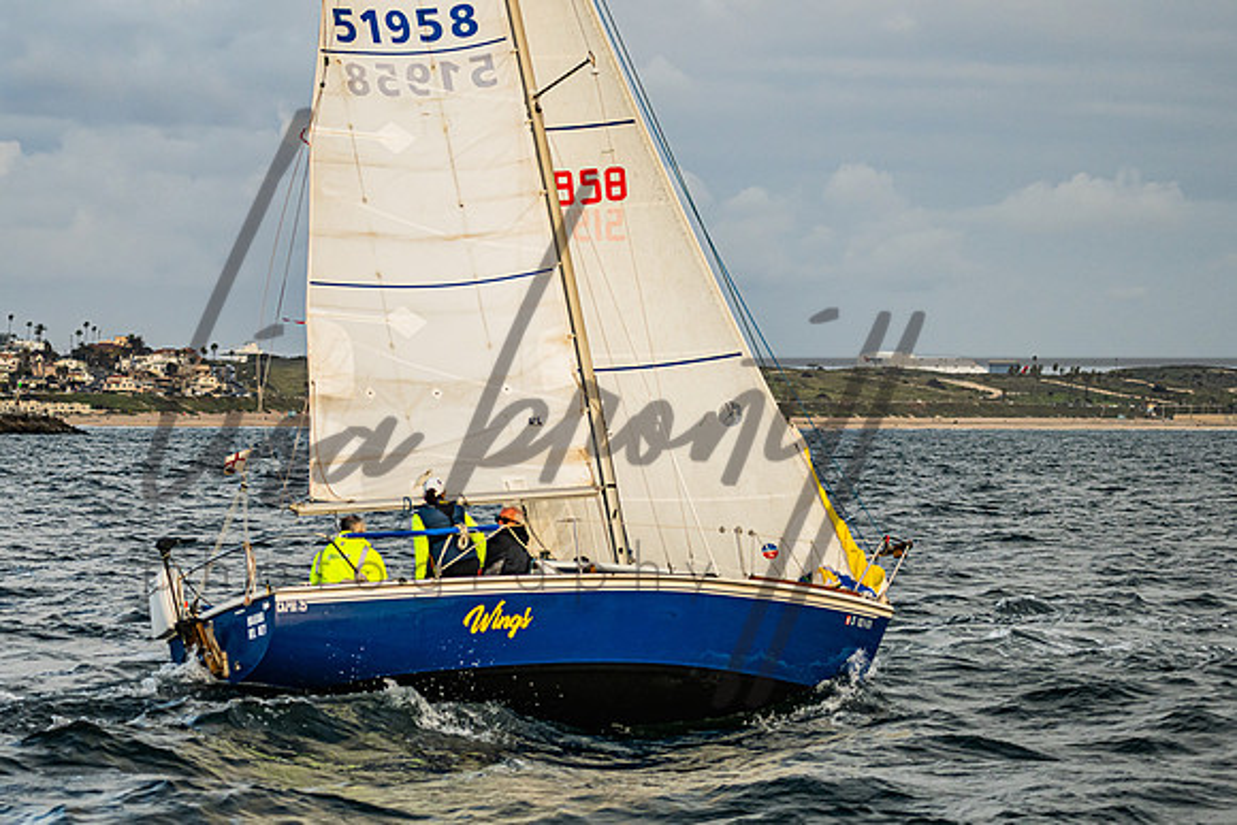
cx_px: 615
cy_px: 382
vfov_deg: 10.3
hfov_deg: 15.4
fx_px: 4583
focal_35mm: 133
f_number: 4.5
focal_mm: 100
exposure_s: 1/2500
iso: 560
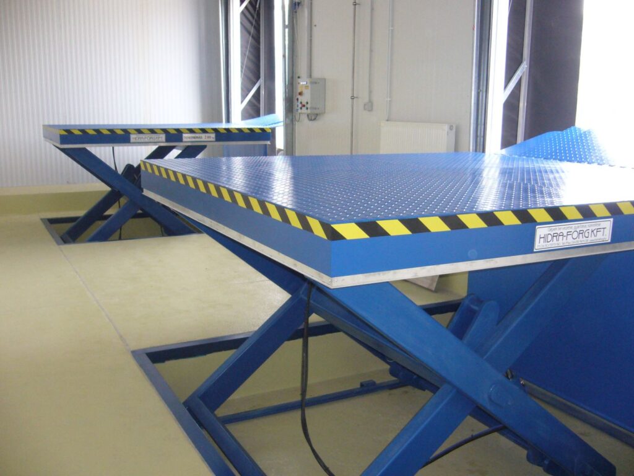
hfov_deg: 52.6
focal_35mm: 35
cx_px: 317
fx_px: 641
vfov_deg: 40.7
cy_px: 238
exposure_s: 1/30
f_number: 2.8
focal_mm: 5.8
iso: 200
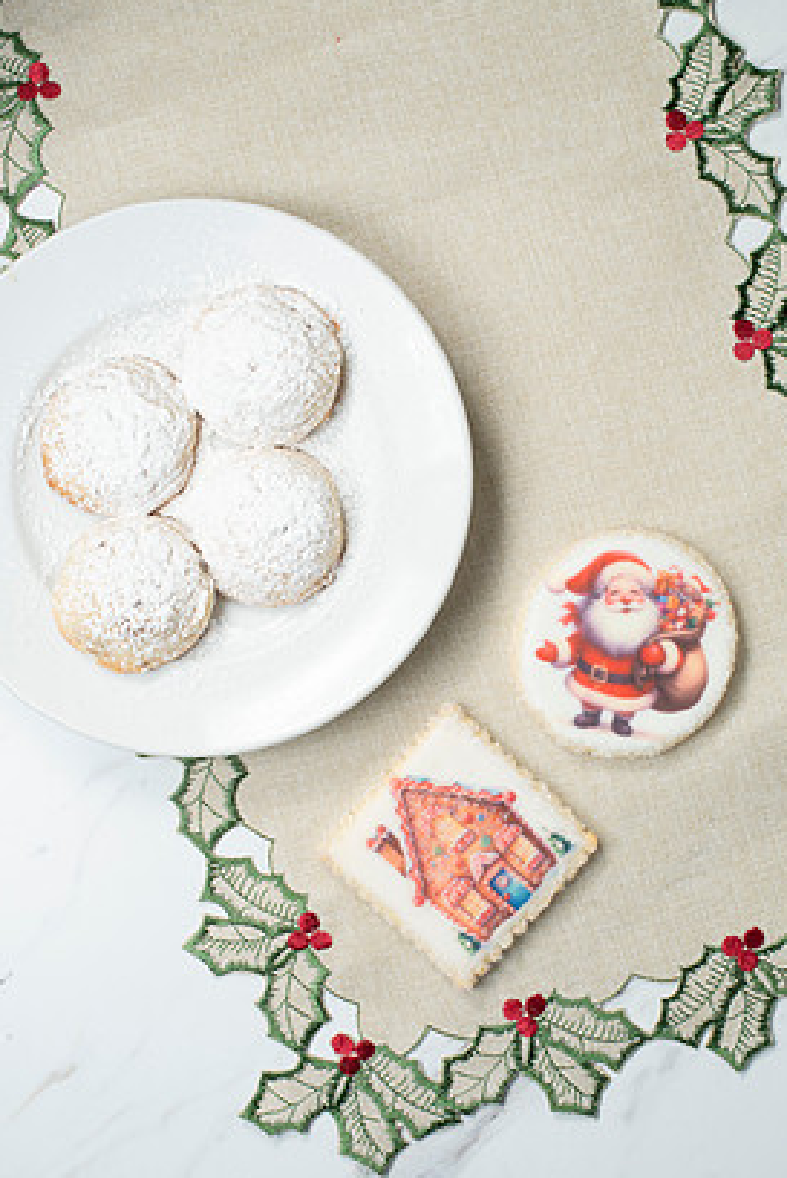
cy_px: 634
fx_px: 1802
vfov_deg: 36.2
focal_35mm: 55
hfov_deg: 24.6
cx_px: 430
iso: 200
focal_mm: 50
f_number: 7.1
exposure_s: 1/200
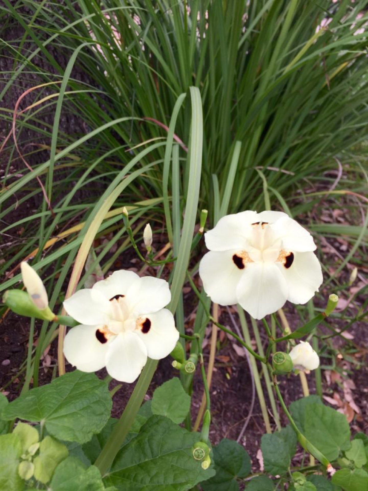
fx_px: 411
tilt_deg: -34.6
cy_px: 246
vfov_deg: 61.7
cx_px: 184
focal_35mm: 29
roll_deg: +2.9
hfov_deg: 48.2
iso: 32
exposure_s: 1/121
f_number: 2.2
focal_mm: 4.15
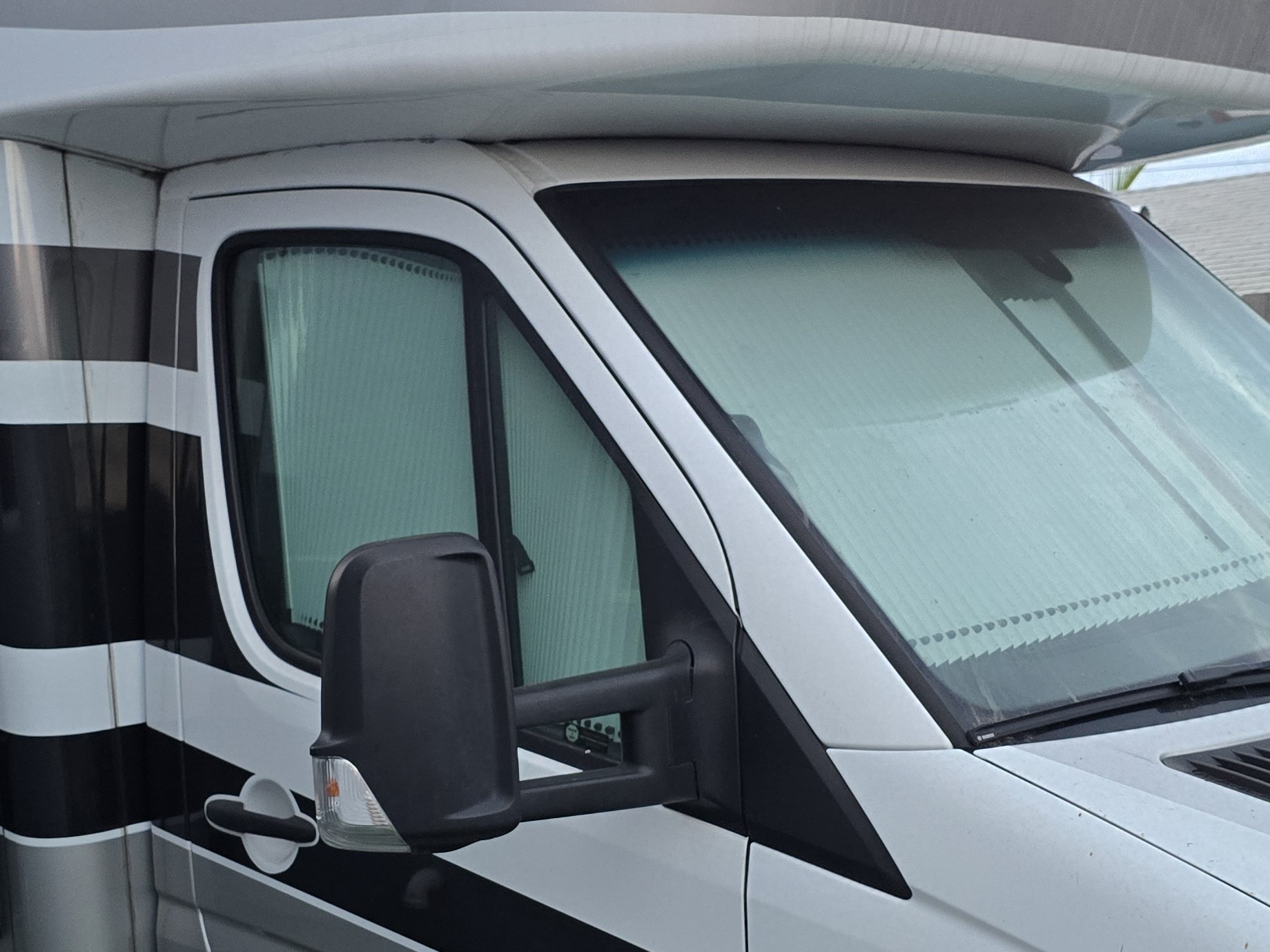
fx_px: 1834
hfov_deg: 38.1
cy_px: 566
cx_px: 541
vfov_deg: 29.0
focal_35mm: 50
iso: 400
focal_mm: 6.3
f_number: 1.7
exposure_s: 1/120
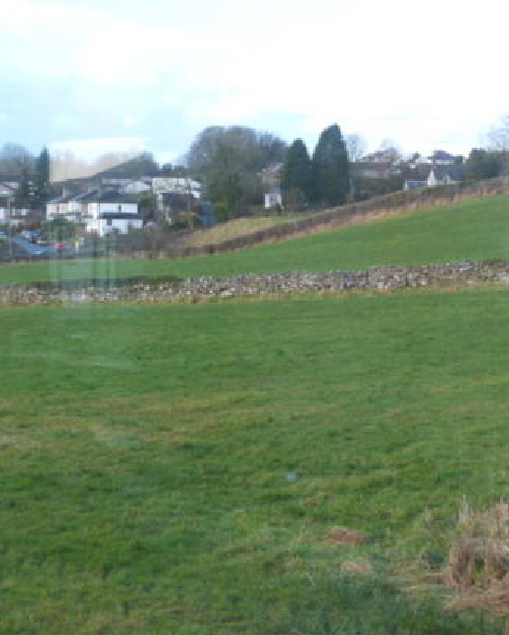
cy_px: 320
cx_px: 282
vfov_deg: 37.3
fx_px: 941
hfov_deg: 30.2
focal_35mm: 50
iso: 200
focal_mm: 6.7
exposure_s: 1/200
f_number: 3.1
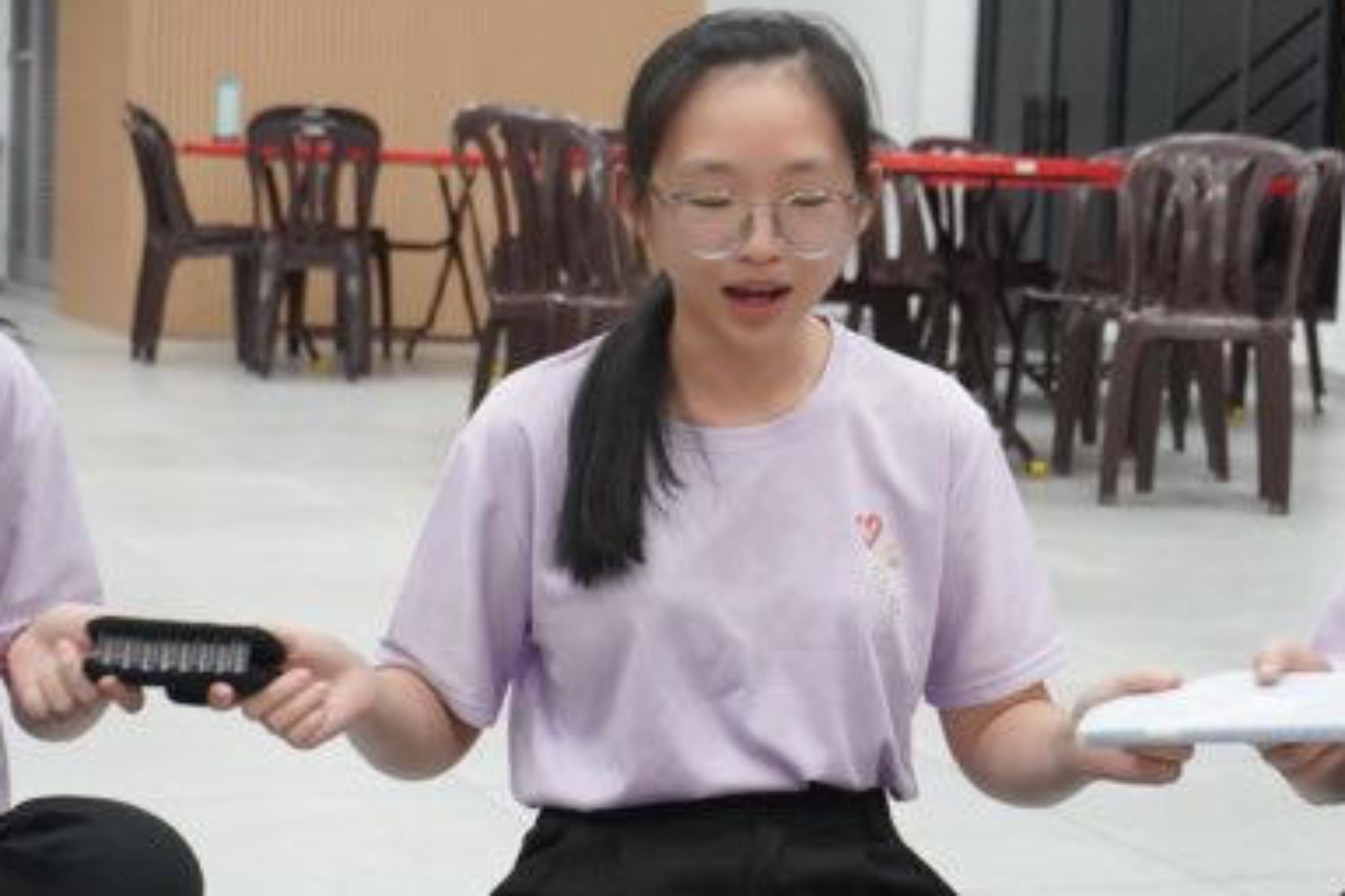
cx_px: 767
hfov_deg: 25.1
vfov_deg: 16.9
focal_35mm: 81
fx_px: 3012
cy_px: 539
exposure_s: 1/160
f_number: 5.6
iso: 6400
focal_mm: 43
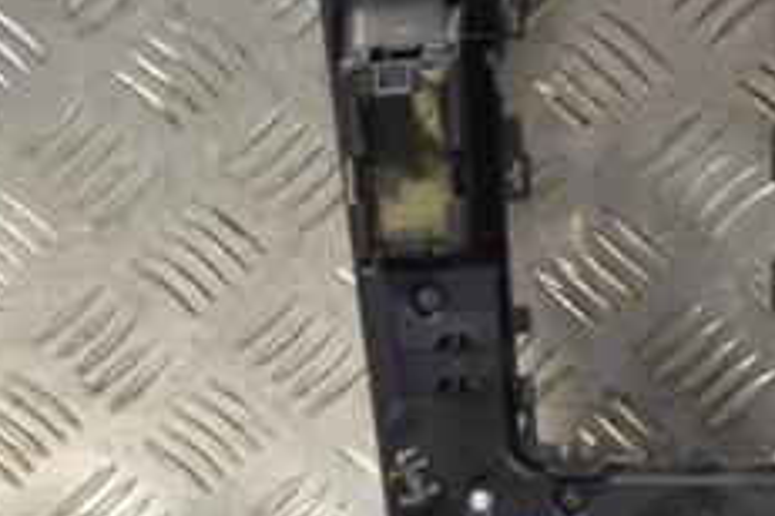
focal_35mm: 156
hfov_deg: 13.1
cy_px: 97
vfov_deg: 8.8
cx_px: 661
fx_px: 3358
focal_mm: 40
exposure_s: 1/200
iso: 3200
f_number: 7.1
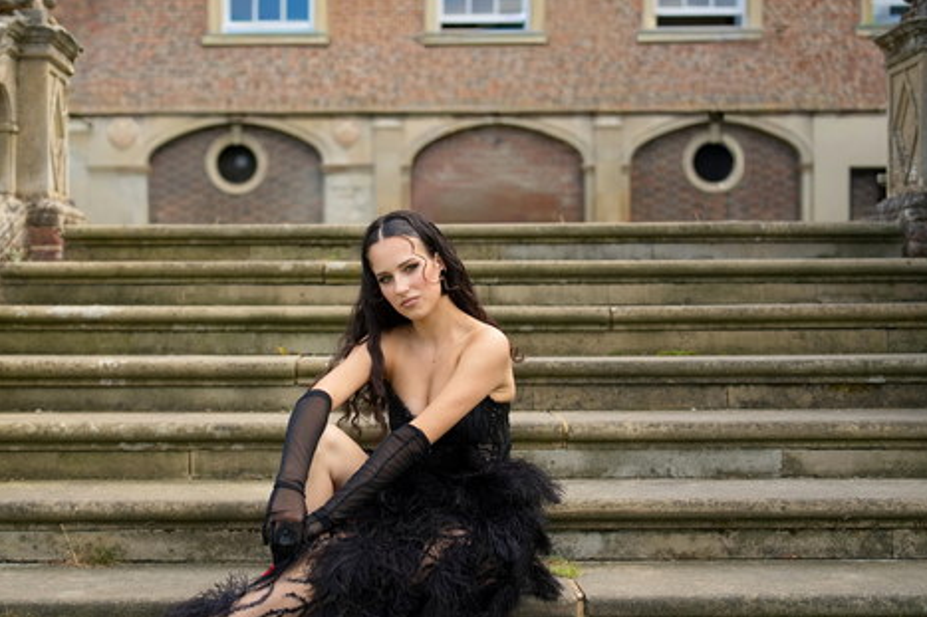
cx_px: 369
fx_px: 1390
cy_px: 347
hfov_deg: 36.7
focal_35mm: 54
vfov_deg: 25.0
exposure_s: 1/500
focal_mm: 42
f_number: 2.2
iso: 100
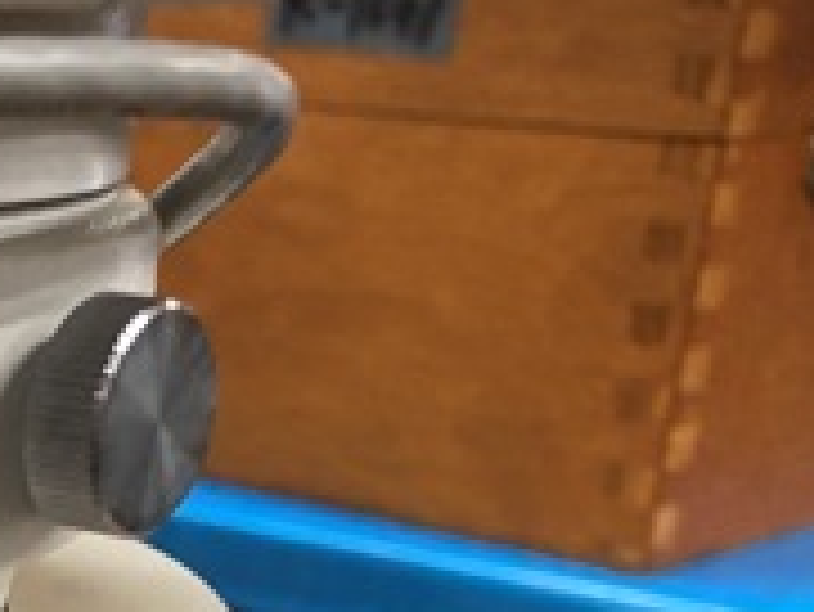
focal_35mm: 99
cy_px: 738
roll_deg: -1.3
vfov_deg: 14.5
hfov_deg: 17.0
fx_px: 2330
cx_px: -571
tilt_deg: -18.4
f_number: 1.8
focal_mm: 3.99
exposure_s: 1/60
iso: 100
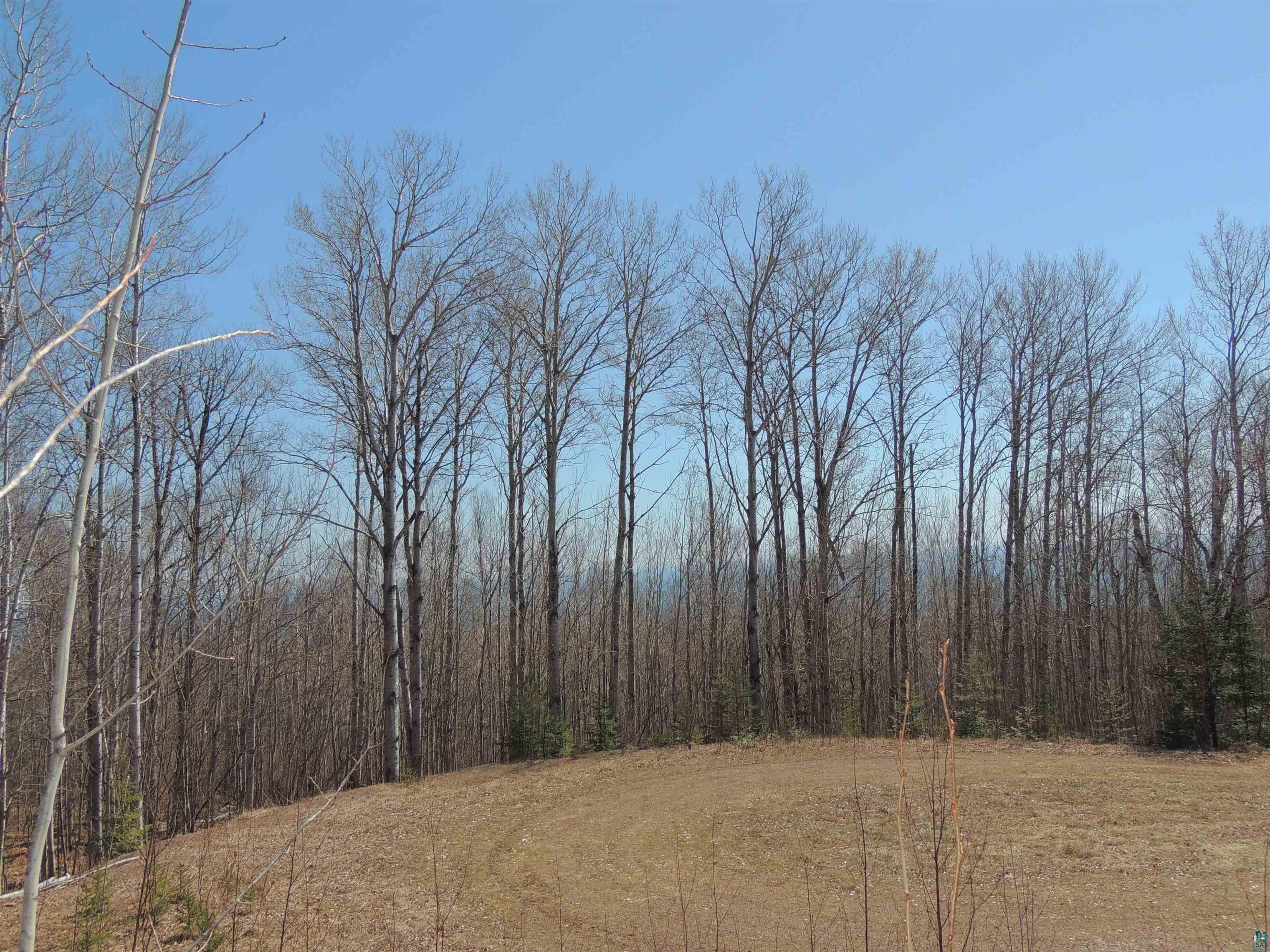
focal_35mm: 30
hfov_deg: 60.0
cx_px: 635
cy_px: 476
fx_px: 1101
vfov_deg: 46.8
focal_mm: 5.3
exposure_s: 1/1250
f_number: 3.1
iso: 100
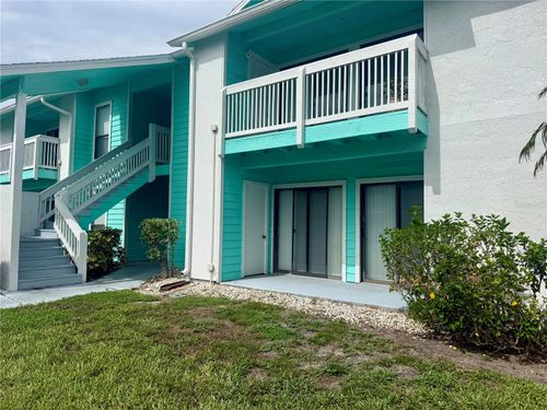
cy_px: 205
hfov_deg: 71.6
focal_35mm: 24
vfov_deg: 56.8
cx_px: 274
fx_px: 379
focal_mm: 6.76
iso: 80
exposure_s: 1/10309
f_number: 1.78
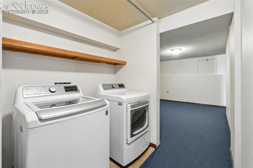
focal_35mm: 15
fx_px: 105
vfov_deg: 77.3
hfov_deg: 100.4
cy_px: 84
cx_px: 126
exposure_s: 1/8
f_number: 9
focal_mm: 10
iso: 640
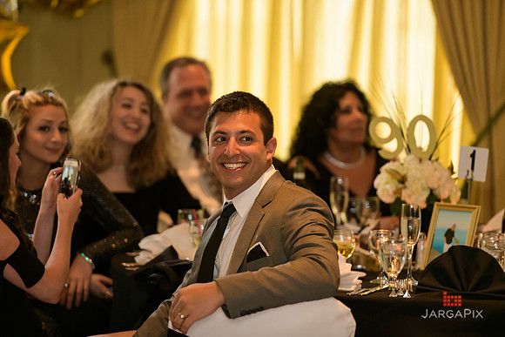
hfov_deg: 10.3
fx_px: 2806
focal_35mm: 200
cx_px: 252
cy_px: 168
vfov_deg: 6.9
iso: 1600
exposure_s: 1/125
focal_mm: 200
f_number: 3.2
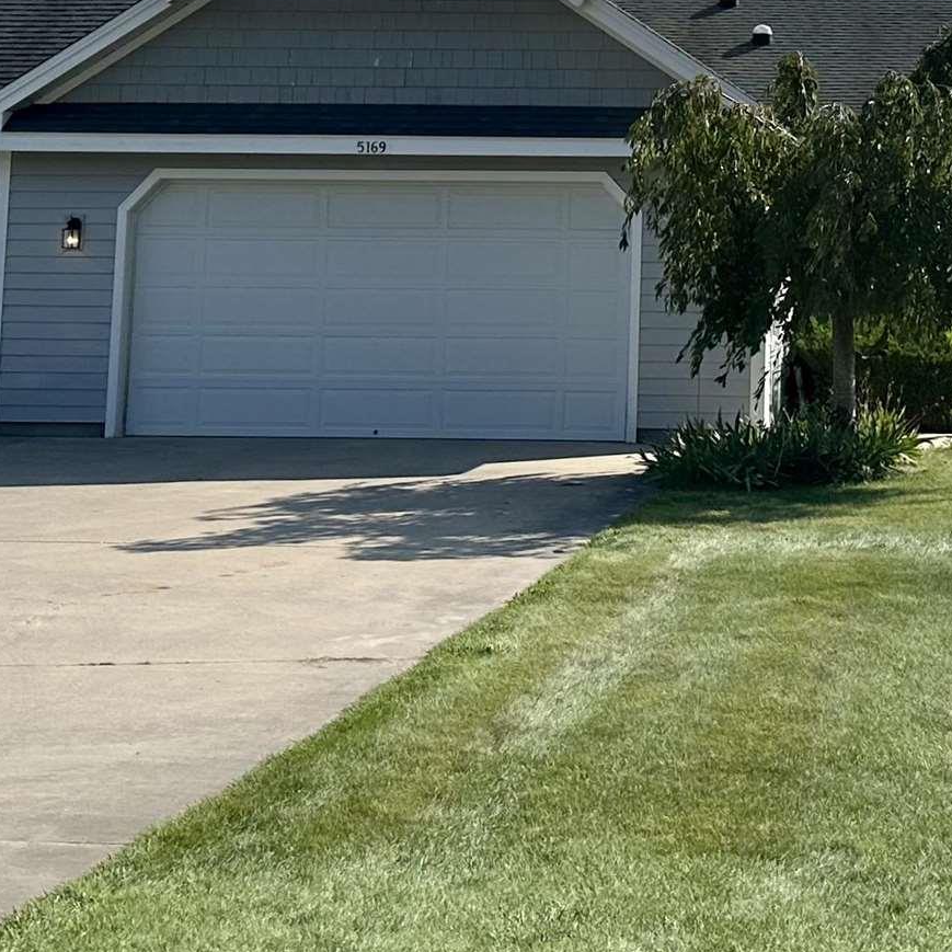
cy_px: 52
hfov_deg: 22.6
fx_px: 2334
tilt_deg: +6.5
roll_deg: +0.4
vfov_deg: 22.4
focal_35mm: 75
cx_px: 836
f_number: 1.78
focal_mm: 6.86
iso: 80
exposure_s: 1/10753
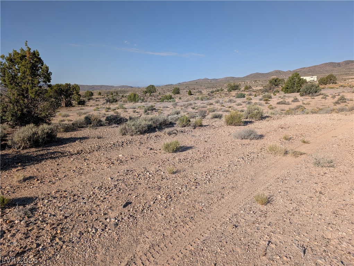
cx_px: 177
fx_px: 246
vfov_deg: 56.9
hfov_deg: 71.5
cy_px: 133
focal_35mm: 24
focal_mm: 6.9
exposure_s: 1/1176
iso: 22
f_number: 1.68
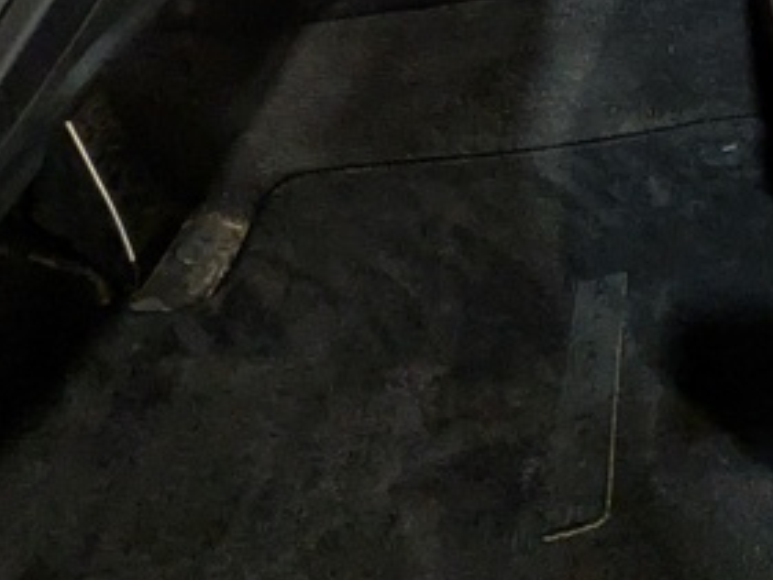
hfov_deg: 32.1
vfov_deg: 20.3
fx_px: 1139
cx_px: 891
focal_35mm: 51
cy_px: -467
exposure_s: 1/30
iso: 88
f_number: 2.2
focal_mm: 1.83
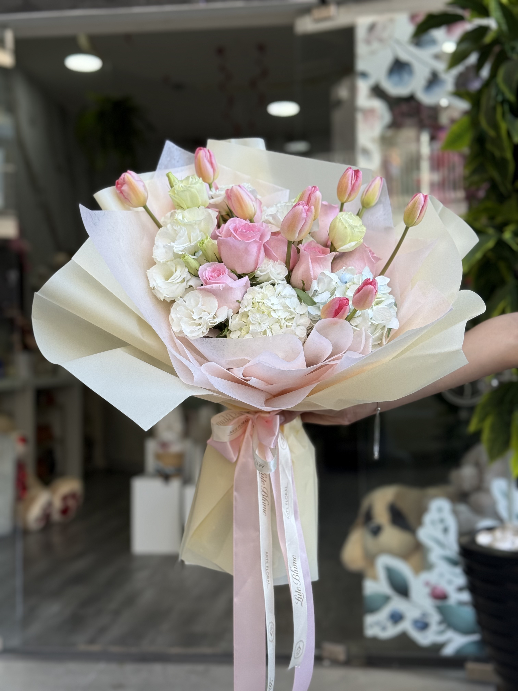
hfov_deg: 30.3
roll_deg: +0.6
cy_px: 346
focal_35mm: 48
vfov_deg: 39.7
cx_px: 259
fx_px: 958
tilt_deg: +1.2
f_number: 1.78
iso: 64
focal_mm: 6.76
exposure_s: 1/382
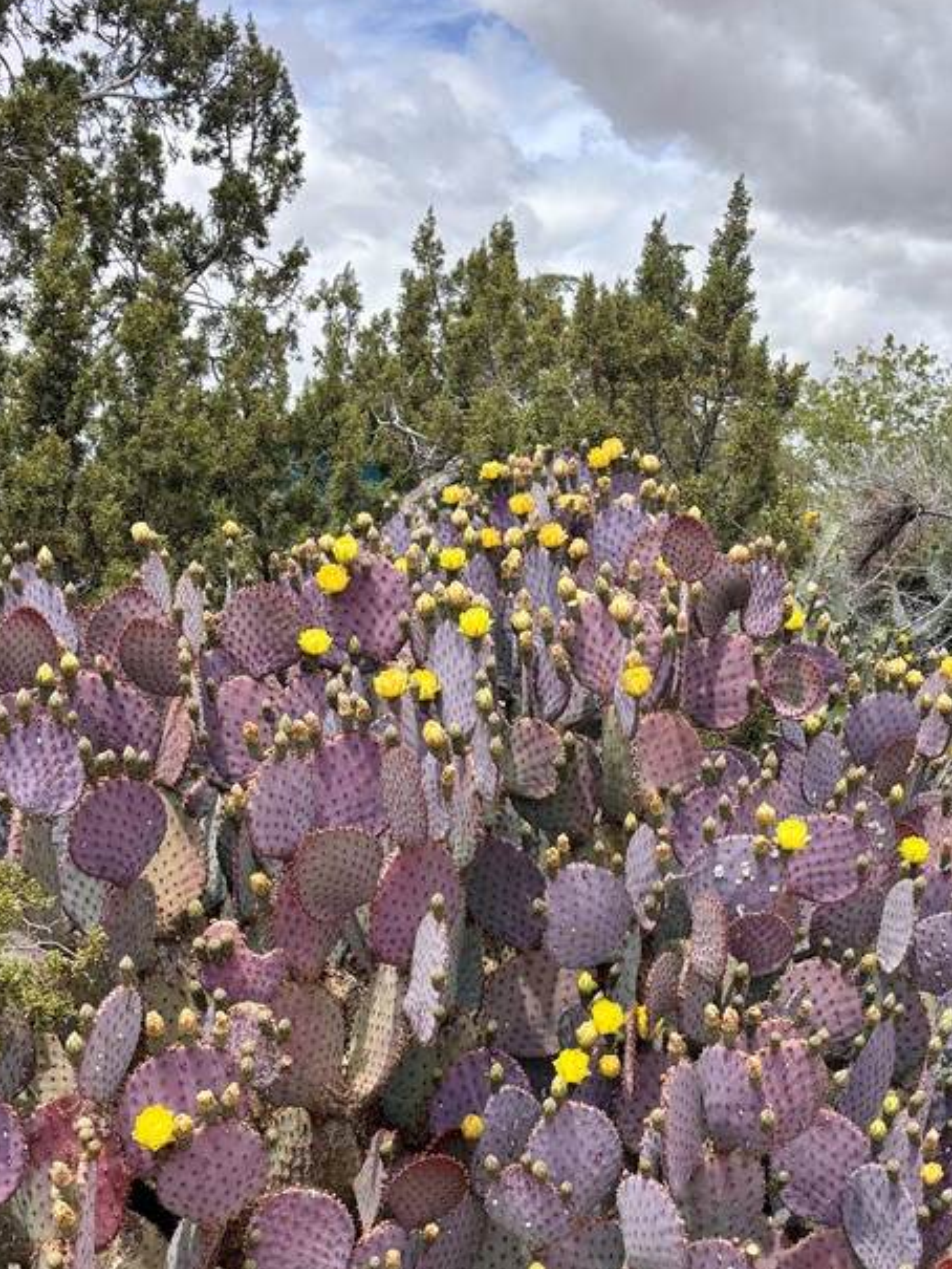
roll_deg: +0.2
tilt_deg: -4.5
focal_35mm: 44
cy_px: 780
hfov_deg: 32.9
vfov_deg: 42.7
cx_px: 526
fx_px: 1613
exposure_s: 1/2342
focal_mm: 5.96
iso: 50
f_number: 1.6
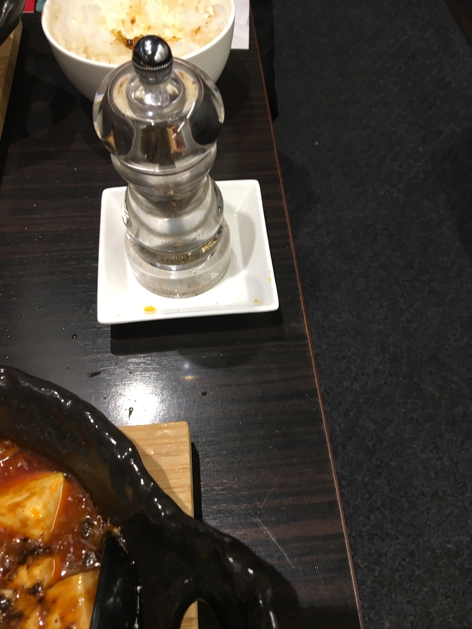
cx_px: 236
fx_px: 527
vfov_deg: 61.7
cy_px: 314
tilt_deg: -56.9
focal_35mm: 29
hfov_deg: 48.2
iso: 50
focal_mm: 4.15
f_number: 2.2
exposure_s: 1/30
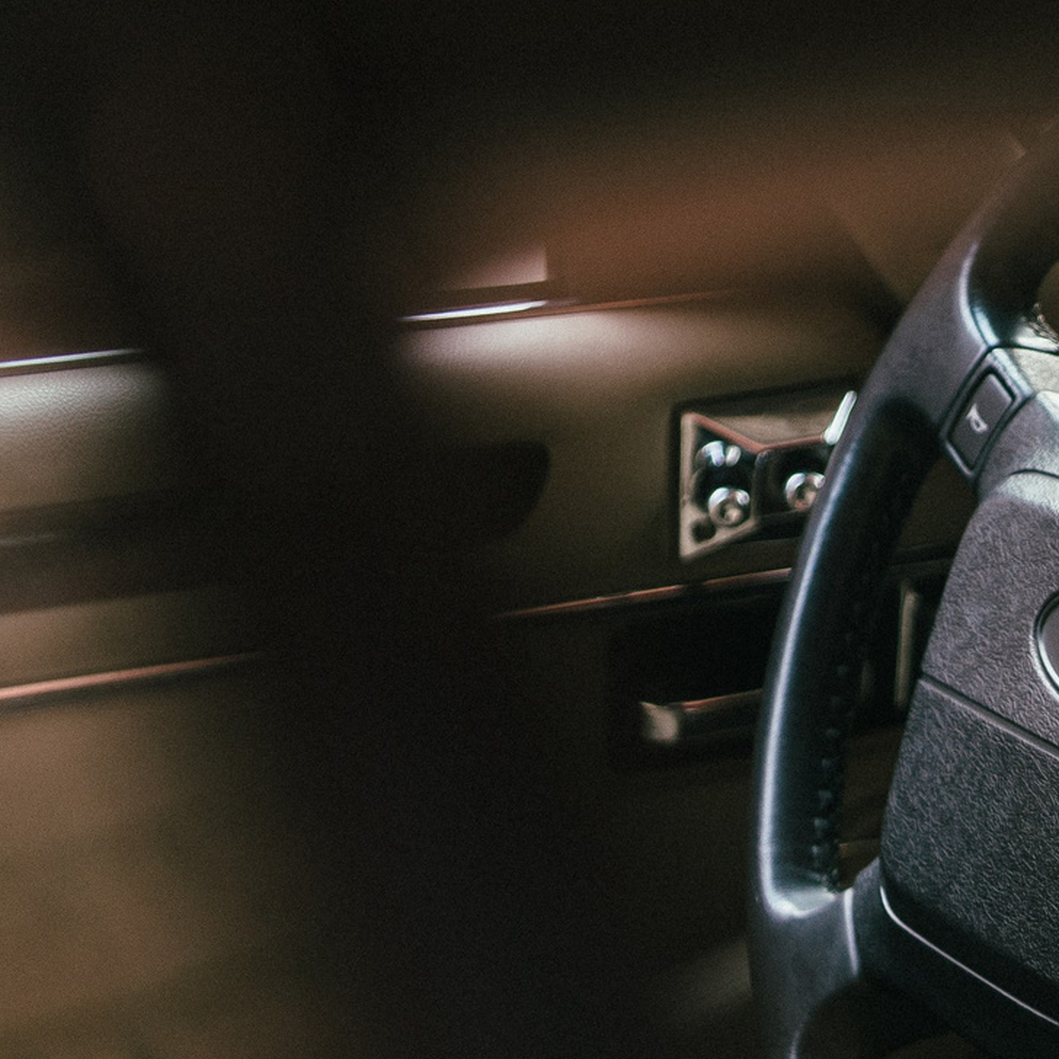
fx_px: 5780
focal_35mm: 167
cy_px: 1193
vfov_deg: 10.3
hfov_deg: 10.2
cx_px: 1536
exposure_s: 1/25
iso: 100
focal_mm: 55
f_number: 2.8
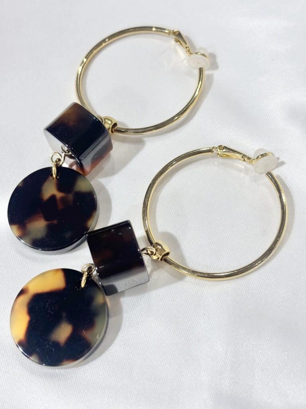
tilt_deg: -56.5
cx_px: 153
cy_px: 204
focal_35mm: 52
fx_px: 613
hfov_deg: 28.0
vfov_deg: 36.8
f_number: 1.6
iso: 32
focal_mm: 5.96
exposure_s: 1/173
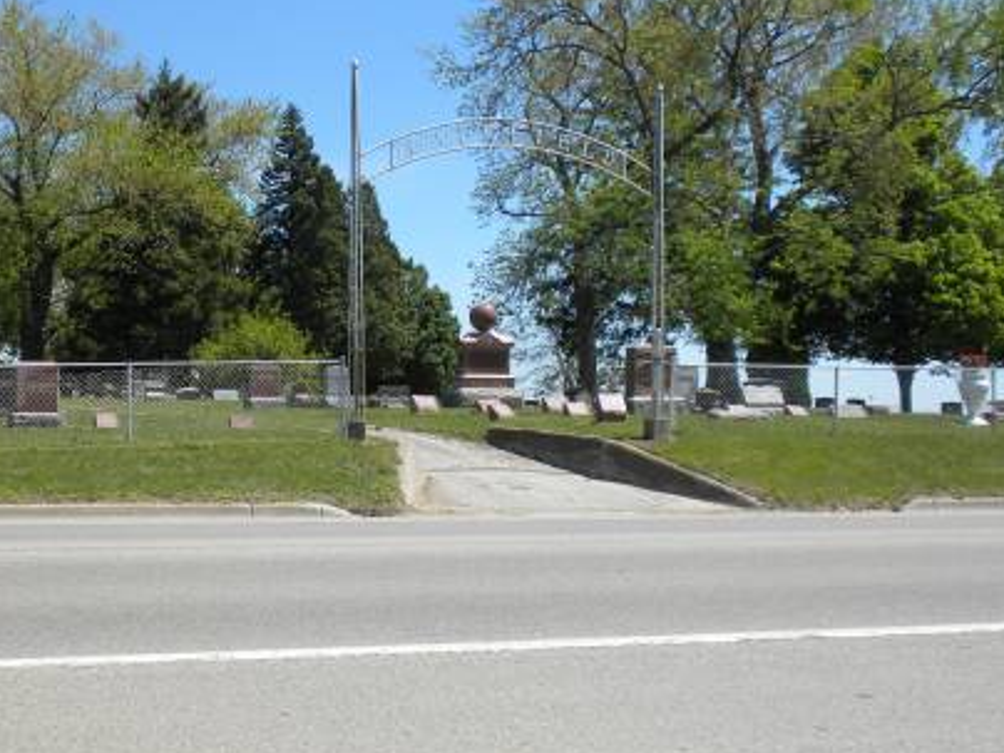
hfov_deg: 34.4
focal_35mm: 55
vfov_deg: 26.6
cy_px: 390
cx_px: 286
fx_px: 1595
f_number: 10
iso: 64
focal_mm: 6.6
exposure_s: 1/99
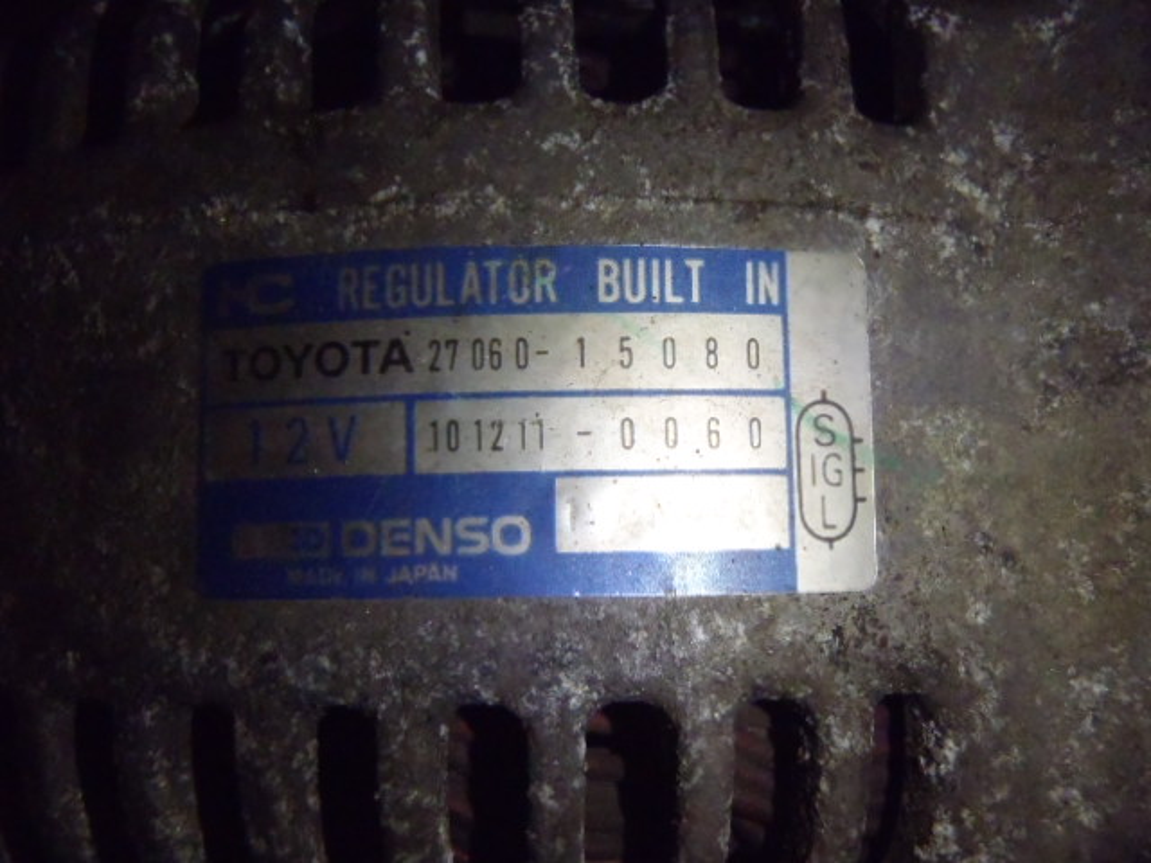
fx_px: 1230
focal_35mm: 37
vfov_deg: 38.7
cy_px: 432
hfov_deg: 50.1
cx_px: 576
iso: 800
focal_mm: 6.64
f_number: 4.7
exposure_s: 1/80
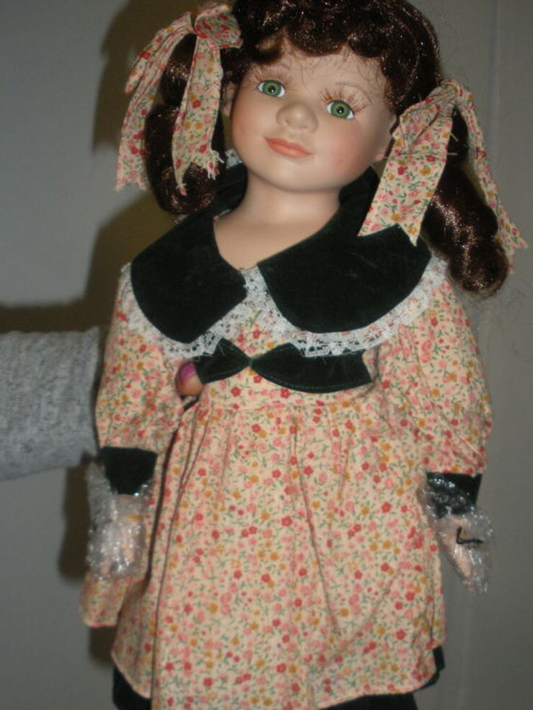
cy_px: 434
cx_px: 257
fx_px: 965
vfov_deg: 40.2
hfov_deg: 30.9
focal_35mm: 47
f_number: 3.5
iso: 200
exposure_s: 1/60
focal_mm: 6.3
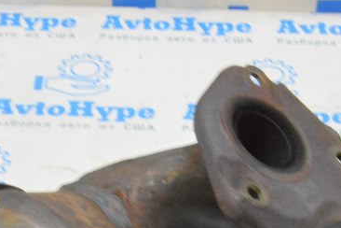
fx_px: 1032
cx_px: 116
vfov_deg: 12.3
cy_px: 280
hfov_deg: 18.7
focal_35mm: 109
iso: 6400
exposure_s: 1/15
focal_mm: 26
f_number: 20
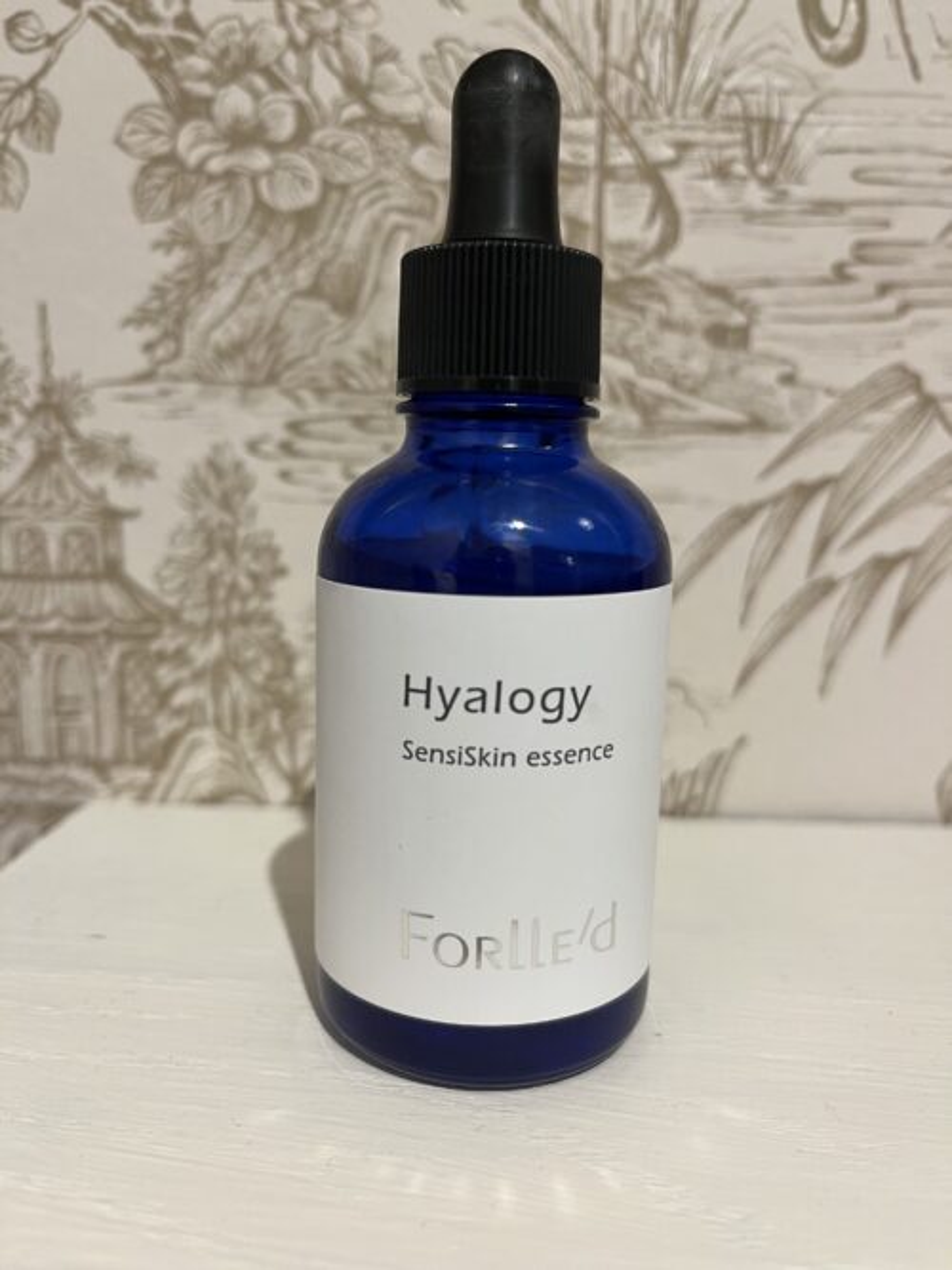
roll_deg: -0.6
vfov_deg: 67.3
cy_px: 635
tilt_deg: -9.3
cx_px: 476
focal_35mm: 26
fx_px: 954
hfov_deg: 53.0
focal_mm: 5.1
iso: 64
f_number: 1.6
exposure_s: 1/50
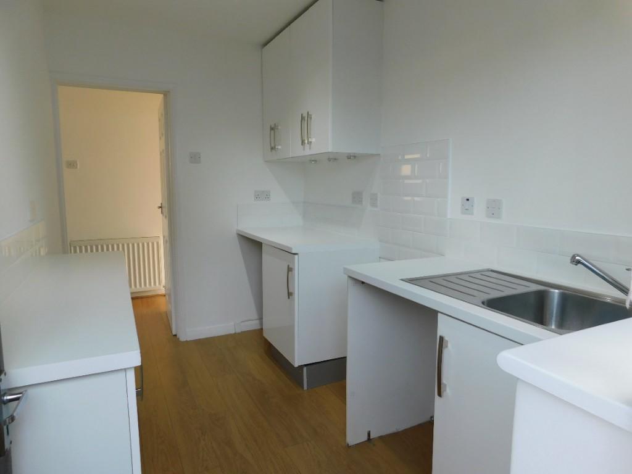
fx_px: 420
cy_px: 237
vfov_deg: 58.9
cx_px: 316
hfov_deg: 73.9
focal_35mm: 23
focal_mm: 4
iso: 125
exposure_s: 1/100
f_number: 3
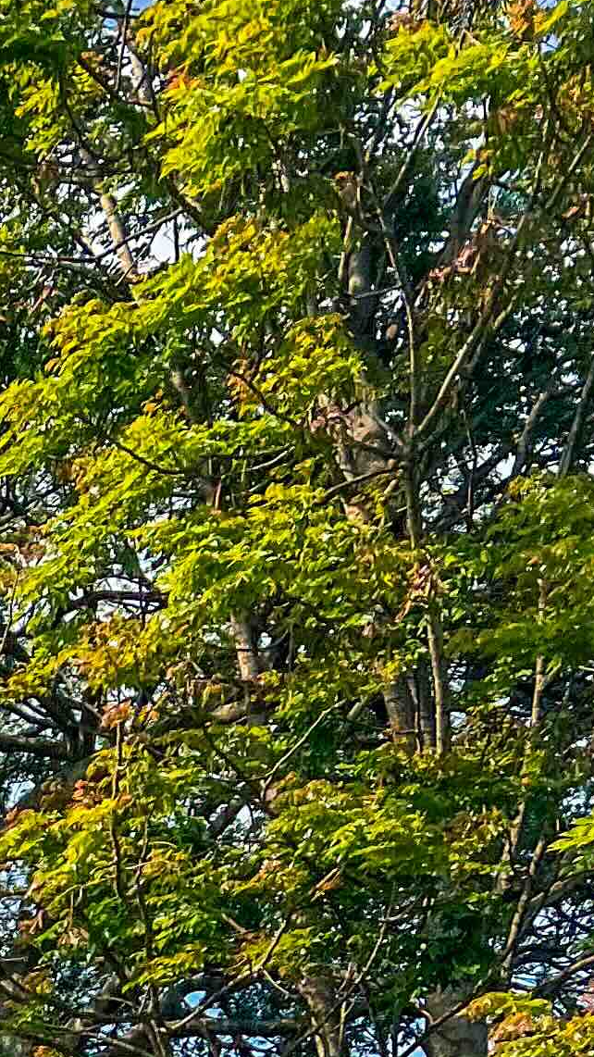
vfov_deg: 19.3
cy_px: 1467
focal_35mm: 100
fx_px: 2801
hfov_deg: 10.9
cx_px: -660
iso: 50
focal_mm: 5.7
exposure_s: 1/3600
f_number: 1.5
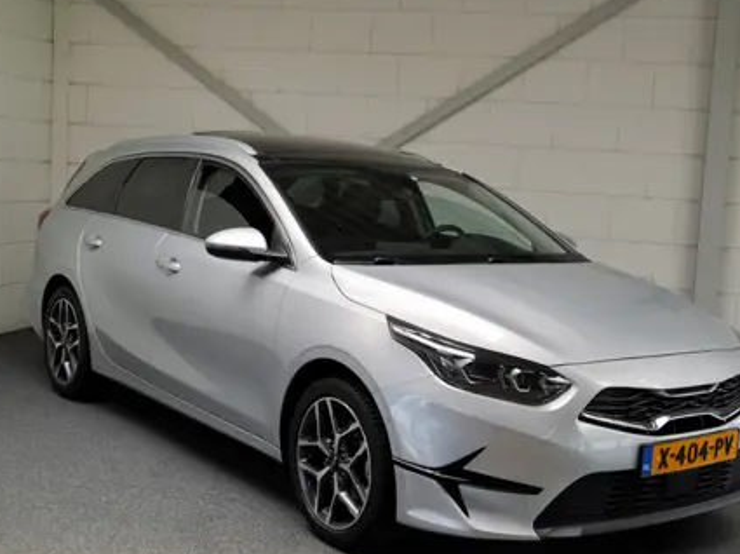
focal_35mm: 52
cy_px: 301
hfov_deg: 36.8
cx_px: 406
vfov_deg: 28.0
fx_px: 1111
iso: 100
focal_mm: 20.8
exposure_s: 1/125
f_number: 3.2
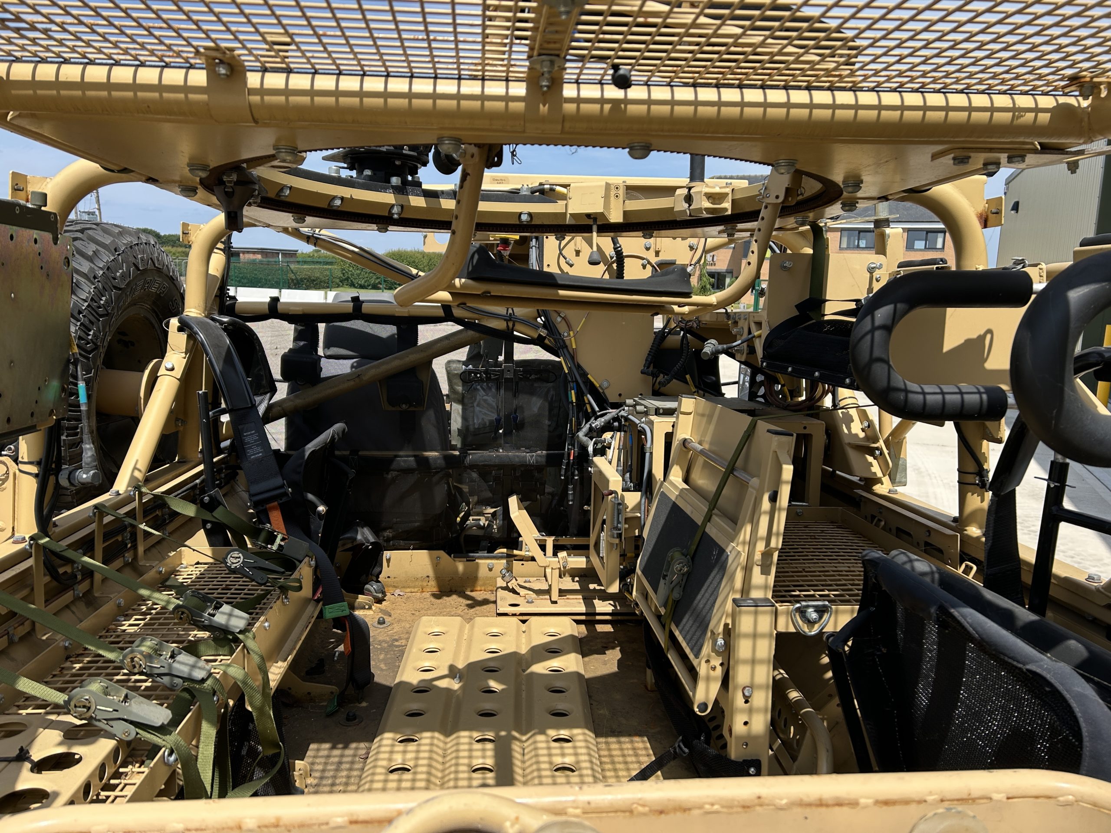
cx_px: 556
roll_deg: -1.9
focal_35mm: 26
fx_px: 834
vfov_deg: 53.1
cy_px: 416
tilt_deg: -9.3
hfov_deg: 67.3
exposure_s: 1/2208
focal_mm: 5.7
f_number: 1.5
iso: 50
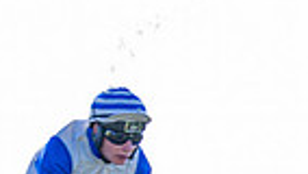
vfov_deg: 3.4
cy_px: 357
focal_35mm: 350
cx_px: 702
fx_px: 2860
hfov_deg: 5.9
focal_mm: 70
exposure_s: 1/1250
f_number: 4
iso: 320
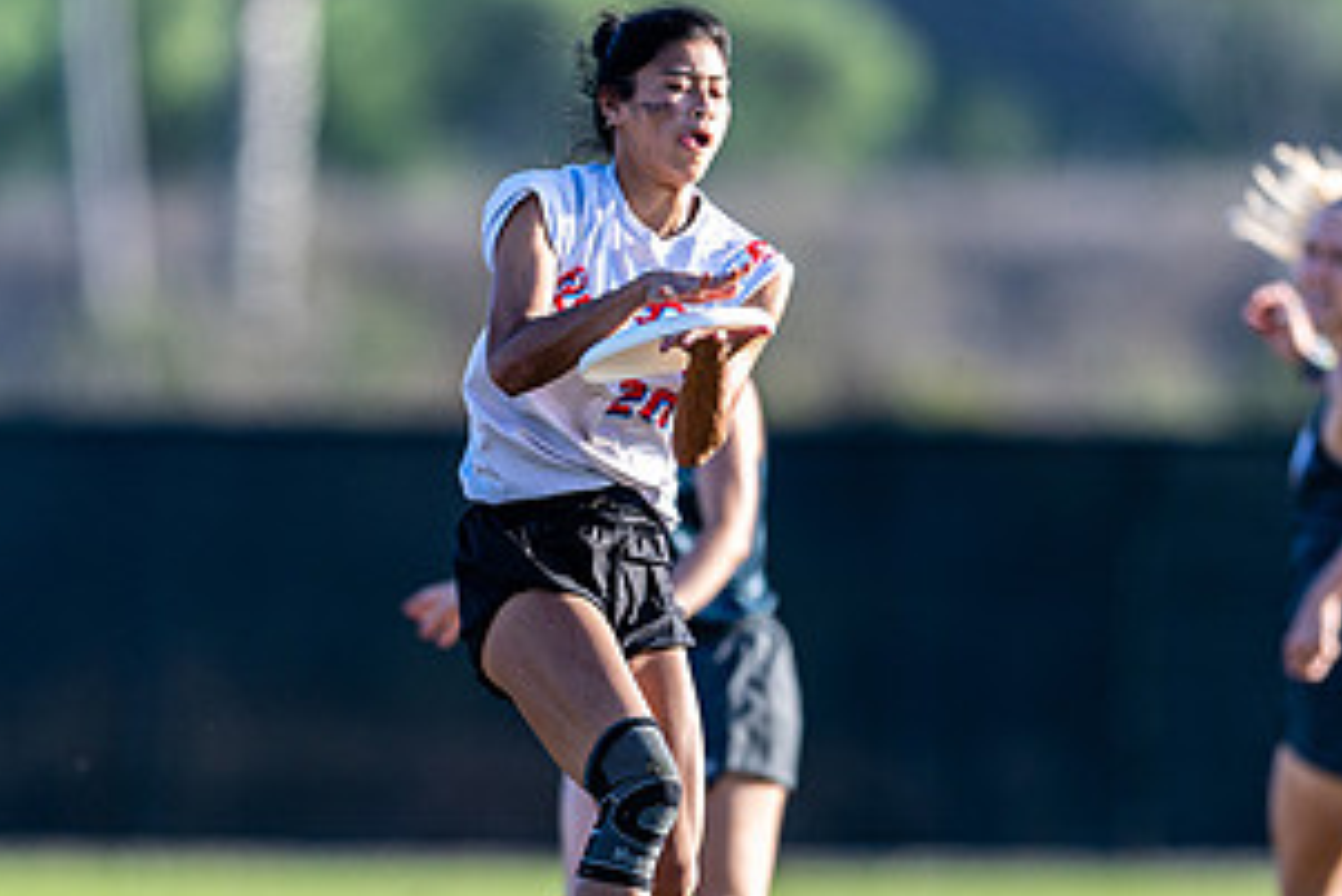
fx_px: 35728
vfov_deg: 1.4
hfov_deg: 2.2
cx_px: 697
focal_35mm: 958
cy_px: 608
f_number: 2.8
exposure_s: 1/2000
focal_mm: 400
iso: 200
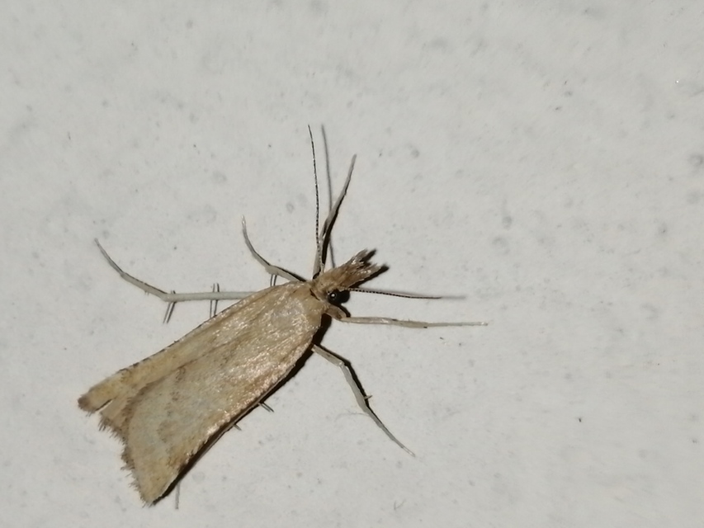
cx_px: 352
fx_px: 1790
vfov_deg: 16.8
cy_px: 264
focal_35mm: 88
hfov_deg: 22.3
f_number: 1.8
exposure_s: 1/130
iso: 50
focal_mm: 3.46
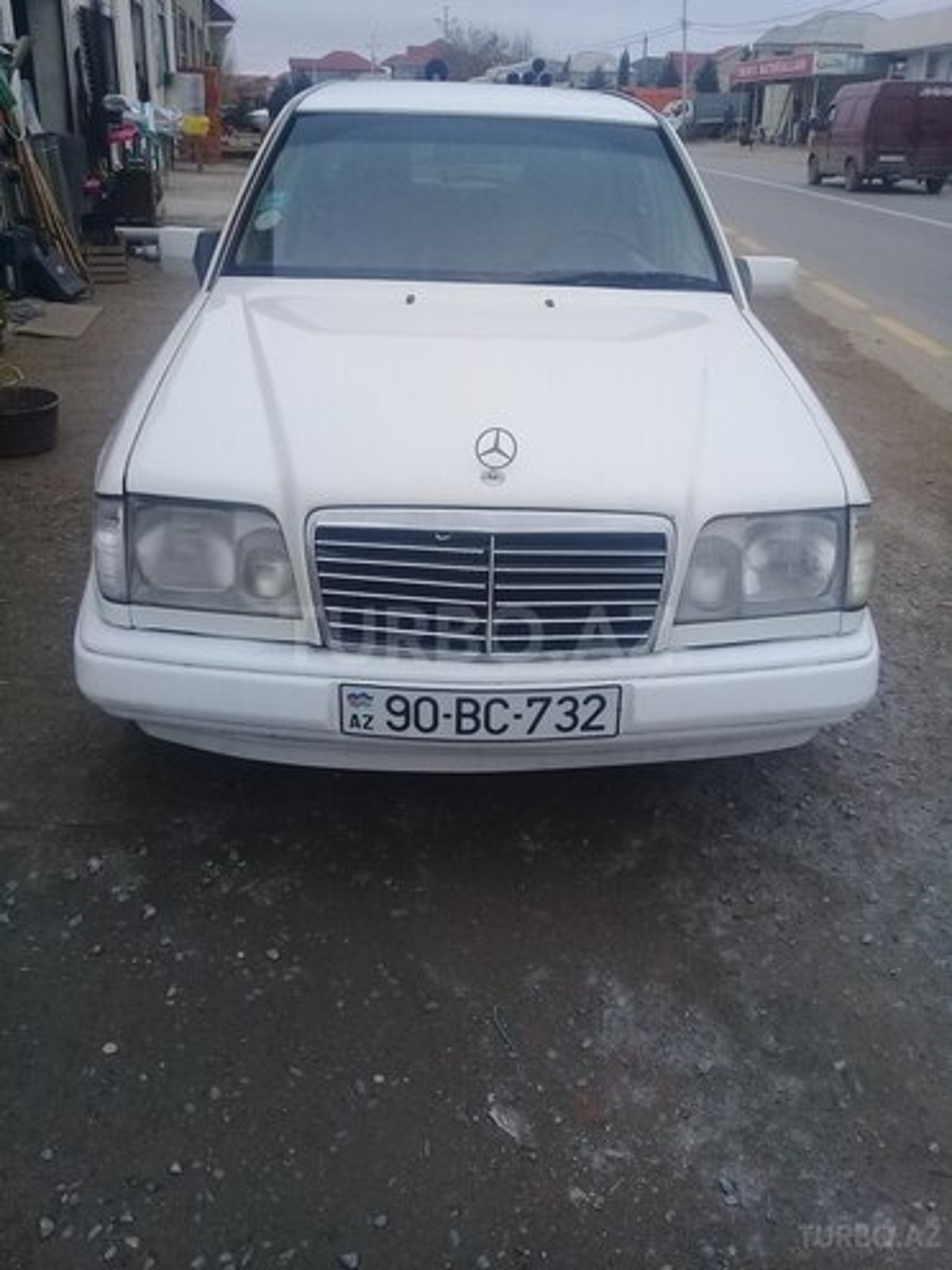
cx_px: 476
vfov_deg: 58.4
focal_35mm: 31
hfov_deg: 45.4
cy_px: 635
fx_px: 1137
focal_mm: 3.3
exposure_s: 1/323
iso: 50
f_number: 2.2
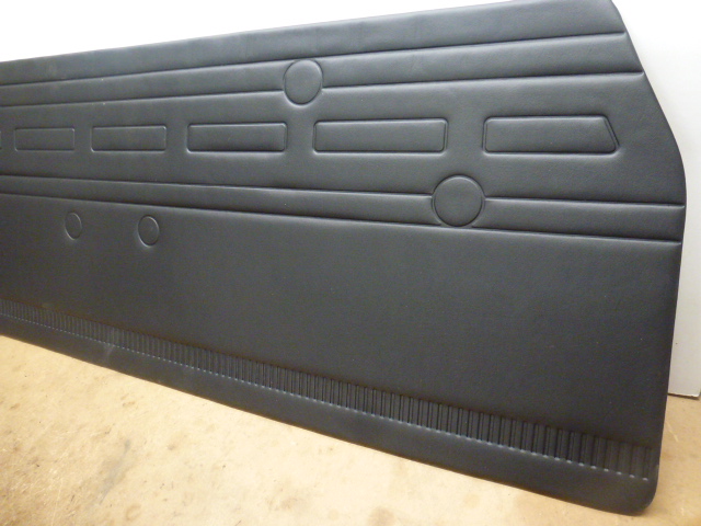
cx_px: 350
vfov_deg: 56.8
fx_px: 486
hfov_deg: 71.6
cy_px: 263
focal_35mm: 24
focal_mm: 4.3
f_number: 3.3
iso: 400
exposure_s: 1/40
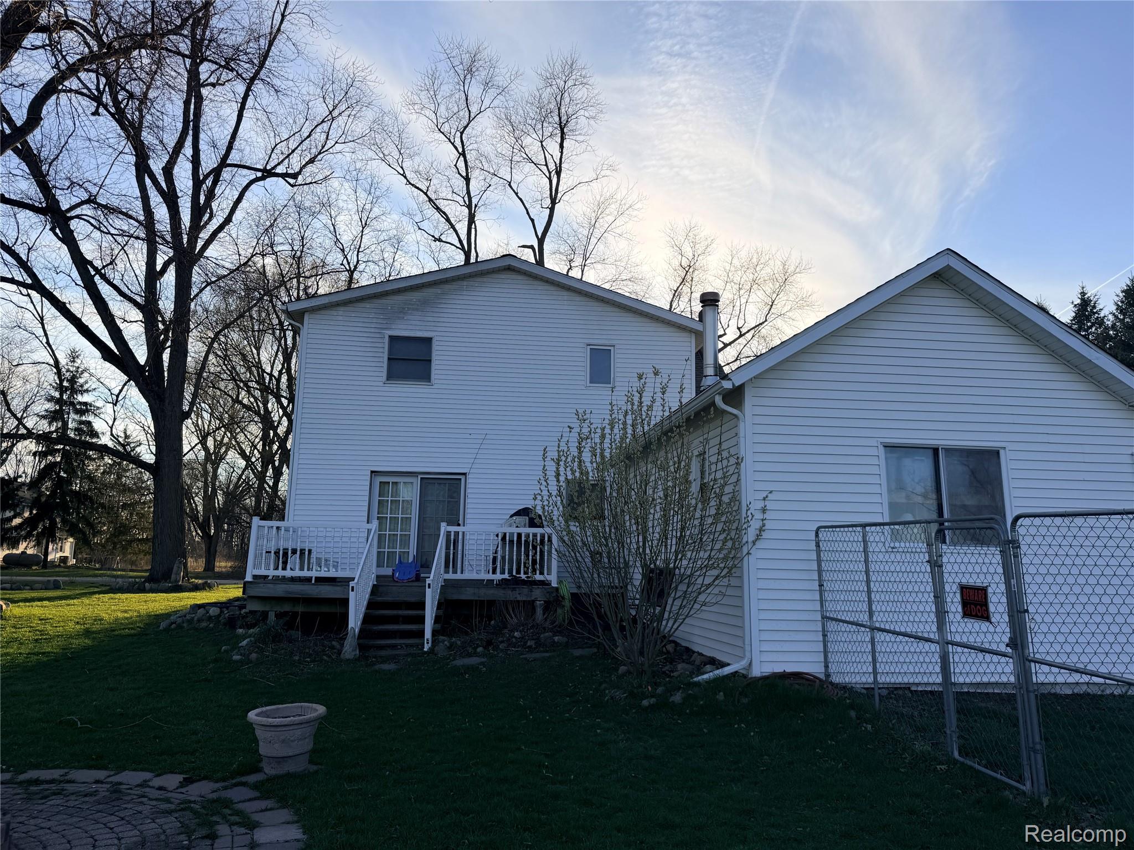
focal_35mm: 24
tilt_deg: +10.0
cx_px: 567
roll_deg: -0.4
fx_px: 786
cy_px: 425
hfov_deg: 71.6
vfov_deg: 56.8
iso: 80
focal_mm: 6.76
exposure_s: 1/3425
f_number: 1.78
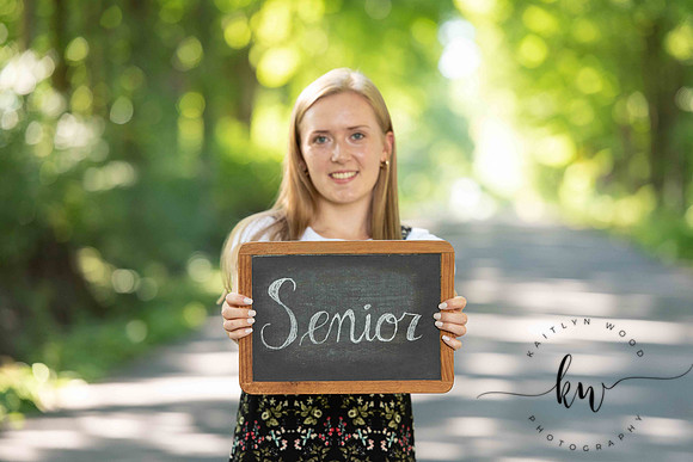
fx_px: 3177
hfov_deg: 12.4
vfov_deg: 8.3
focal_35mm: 165
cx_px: 346
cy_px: 231
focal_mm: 165
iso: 640
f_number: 3.5
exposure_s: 1/200
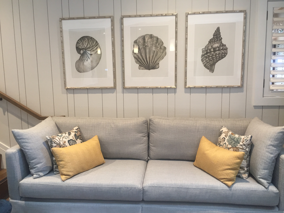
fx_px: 238
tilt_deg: -7.4
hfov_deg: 61.7
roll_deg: +0.4
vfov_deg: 48.2
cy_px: 106
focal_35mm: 29
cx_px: 142
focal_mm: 4.15
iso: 64
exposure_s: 1/33
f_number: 2.2
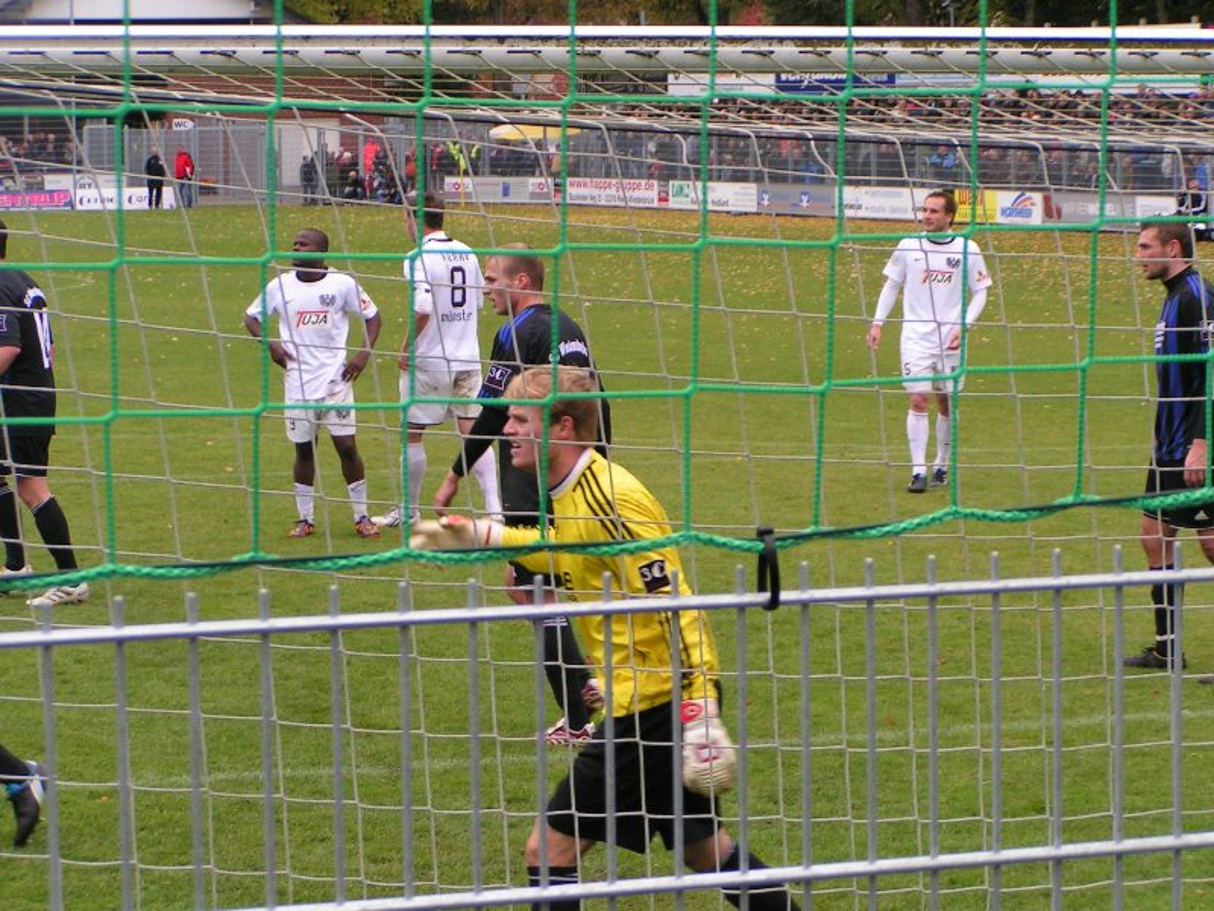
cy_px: 456
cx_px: 607
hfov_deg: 16.6
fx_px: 4173
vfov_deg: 12.5
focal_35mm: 119
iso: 50
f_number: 4
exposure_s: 1/125
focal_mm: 18.2
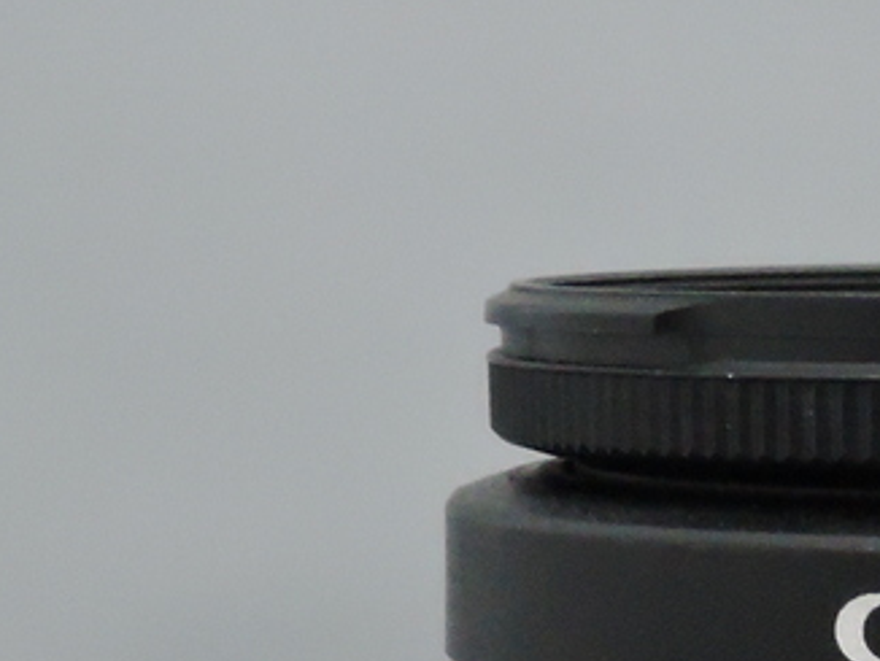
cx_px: 1158
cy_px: 1114
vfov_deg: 7.9
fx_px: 4681
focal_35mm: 184
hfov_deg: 10.5
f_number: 5.6
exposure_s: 1/125
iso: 1600
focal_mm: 10.7
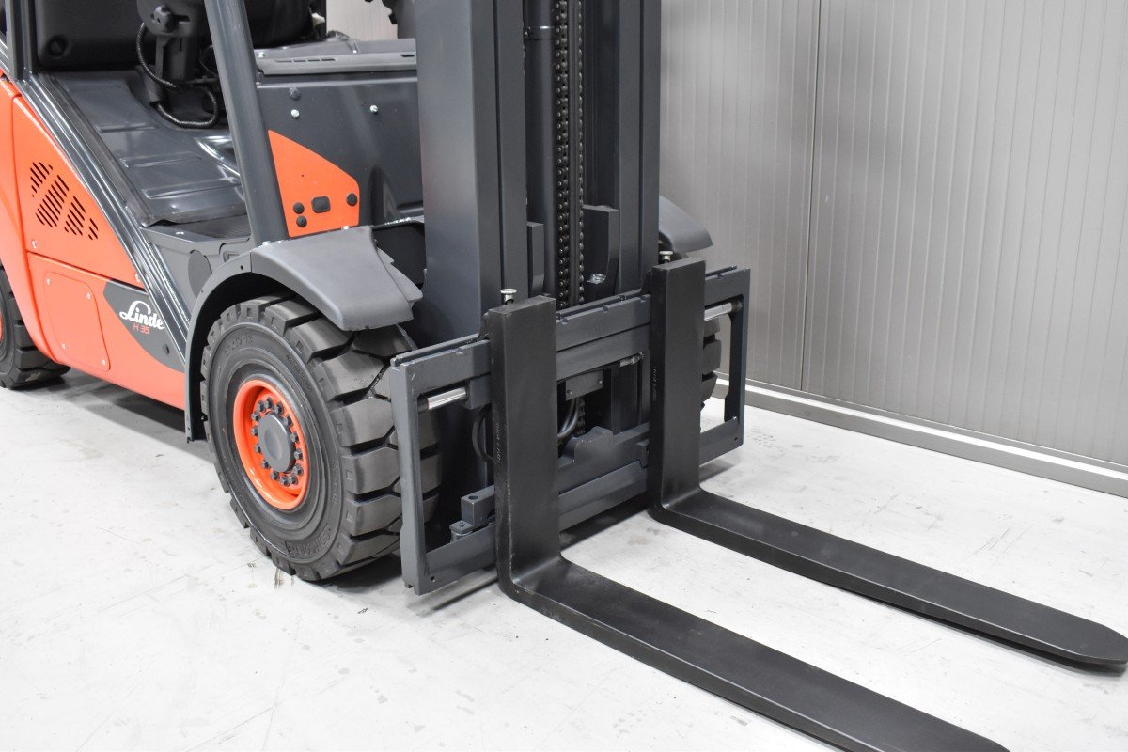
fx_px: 1081
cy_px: 376
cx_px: 564
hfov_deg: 55.1
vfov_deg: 38.4
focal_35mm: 34
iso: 1600
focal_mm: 23
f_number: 5
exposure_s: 1/20
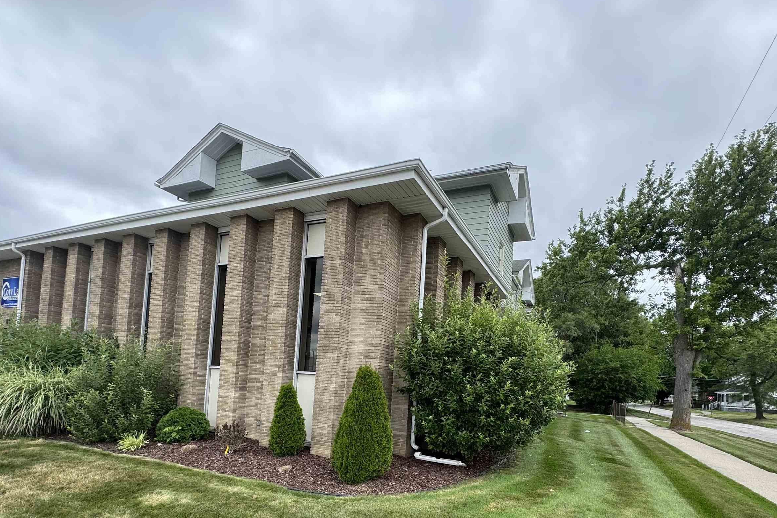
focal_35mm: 19
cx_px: 399
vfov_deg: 61.9
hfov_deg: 86.9
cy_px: 371
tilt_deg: +3.2
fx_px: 410
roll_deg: +0.7
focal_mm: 2.22
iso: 40
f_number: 2.2
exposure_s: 1/373
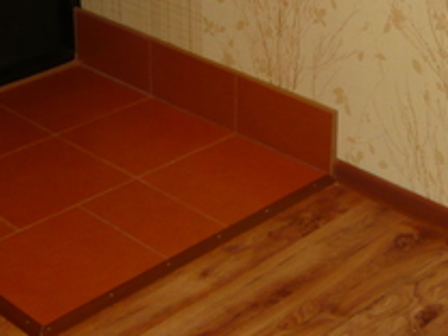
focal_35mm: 87
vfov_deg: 16.7
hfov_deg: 22.3
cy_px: 20
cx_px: 332
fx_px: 1127
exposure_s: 1/30
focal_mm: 5.5
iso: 160
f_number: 2.8
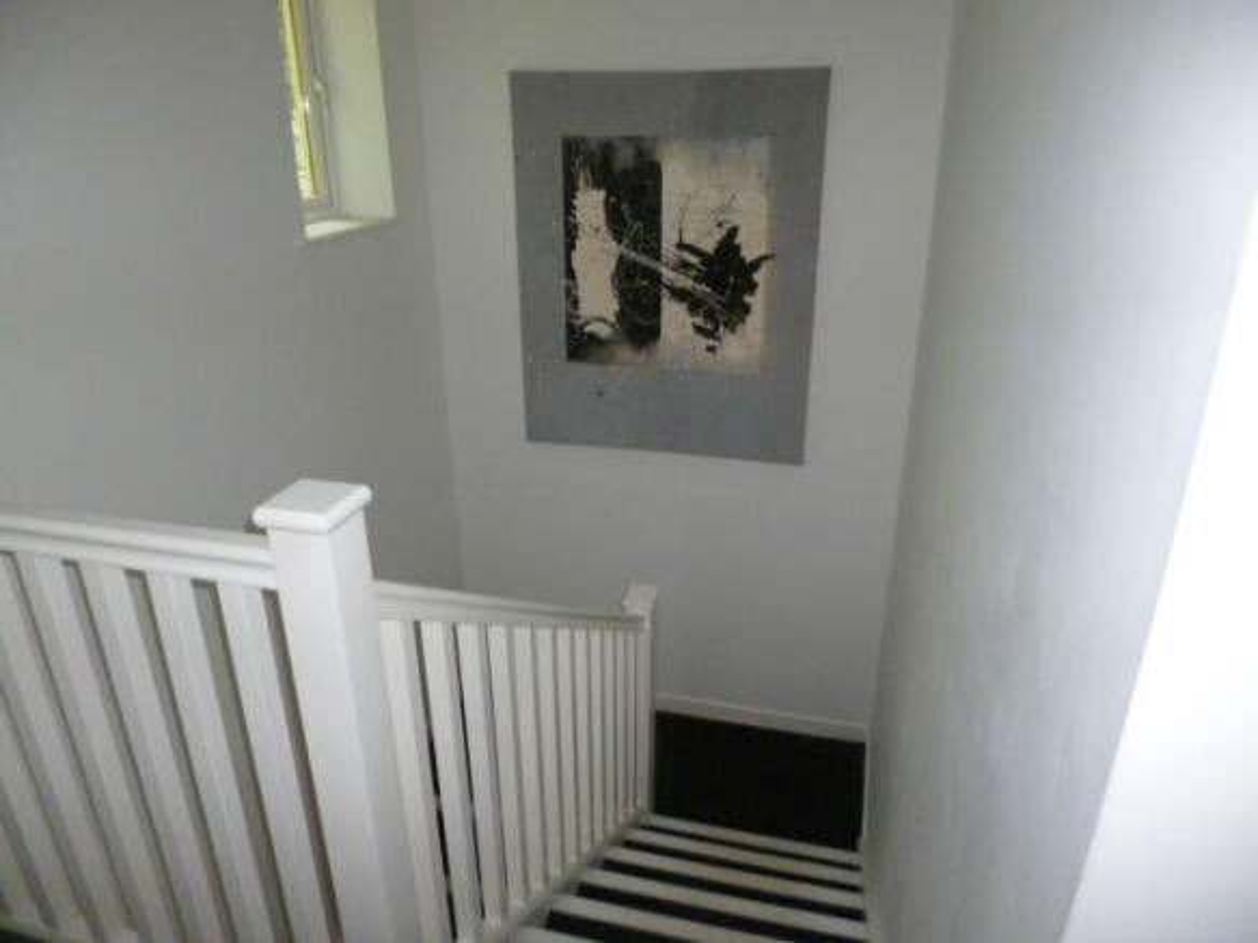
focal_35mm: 24
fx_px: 872
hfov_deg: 71.6
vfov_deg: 56.8
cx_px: 629
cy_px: 472
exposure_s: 1/125
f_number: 2.5
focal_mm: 4.3
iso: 400
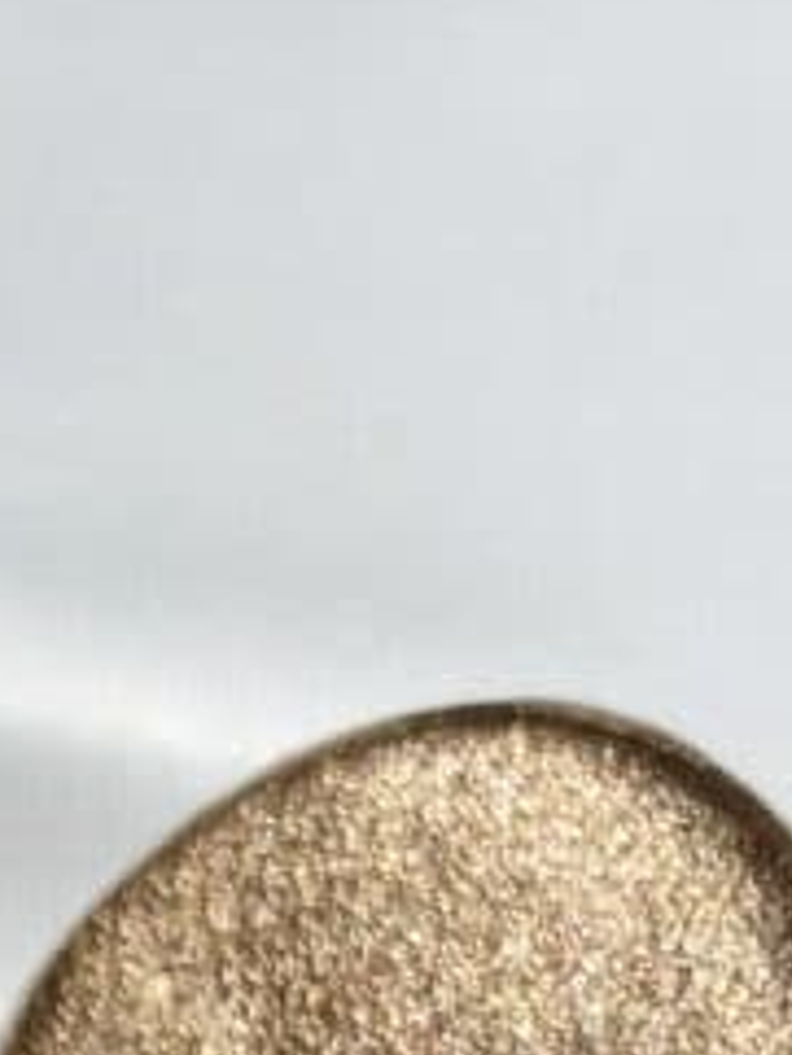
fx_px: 6736
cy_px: 1545
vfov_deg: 8.8
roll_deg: +6.9
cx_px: -468
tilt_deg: -27.1
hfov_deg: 6.6
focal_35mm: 221
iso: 32
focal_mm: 5.96
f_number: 1.6
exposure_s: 1/240
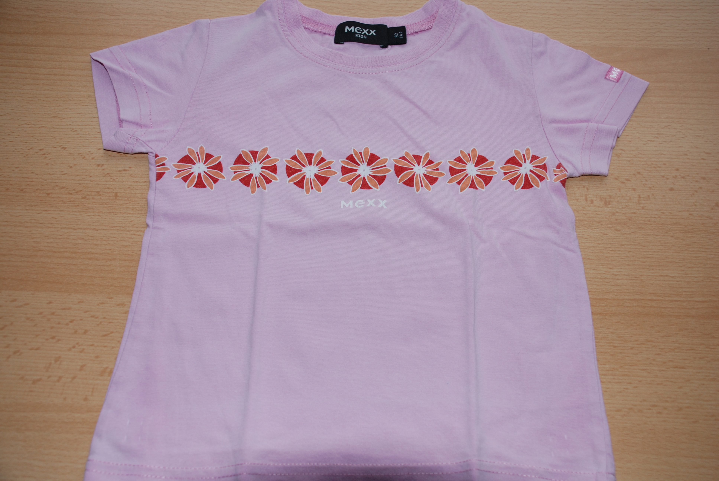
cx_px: 360
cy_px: 240
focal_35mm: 36
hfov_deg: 53.1
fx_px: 720
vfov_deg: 37.0
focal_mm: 24
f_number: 4
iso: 200
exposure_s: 1/60
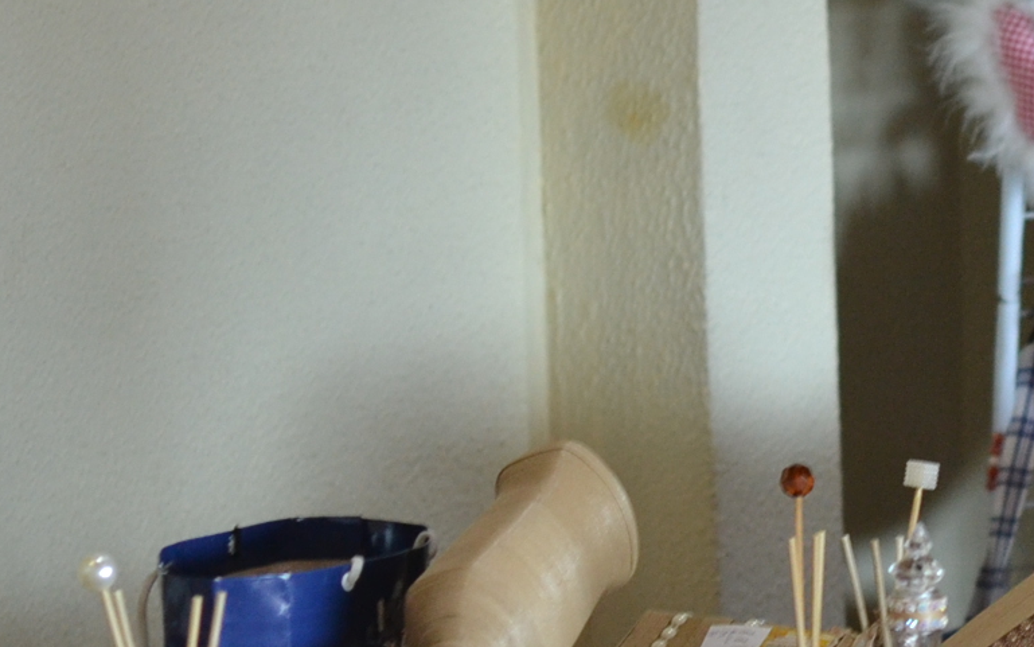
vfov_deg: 5.7
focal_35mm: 229
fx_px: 6455
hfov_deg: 9.0
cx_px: 1370
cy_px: 417
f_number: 2.8
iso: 800
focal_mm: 50
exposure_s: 1/80
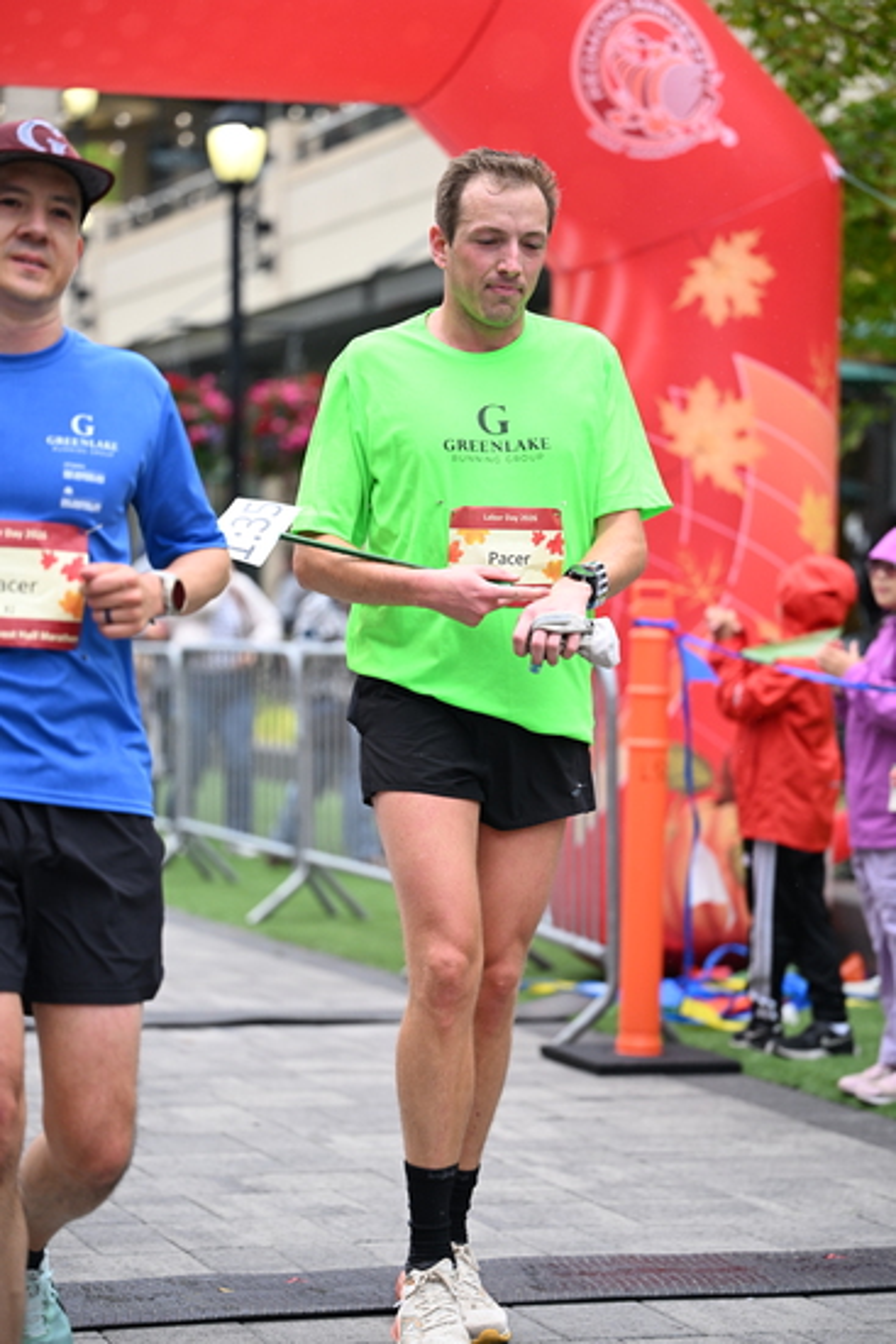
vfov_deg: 21.5
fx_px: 3544
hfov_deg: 14.4
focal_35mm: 95
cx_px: 448
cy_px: 672
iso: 1250
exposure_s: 1/2000
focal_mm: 95
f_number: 2.8
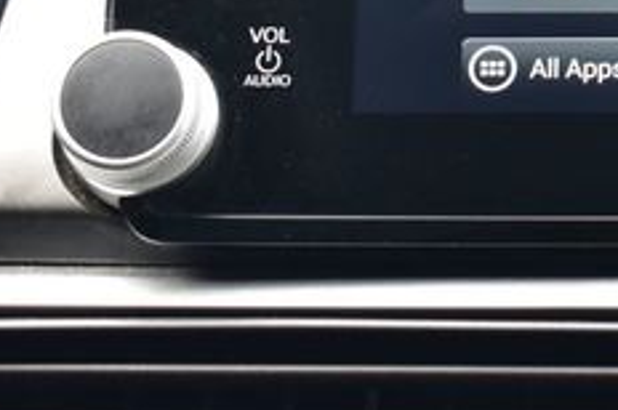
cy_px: -93
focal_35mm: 149
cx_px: 810
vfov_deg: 9.1
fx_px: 2554
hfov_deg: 13.3
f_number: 7.1
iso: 400
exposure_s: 1/25
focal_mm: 36
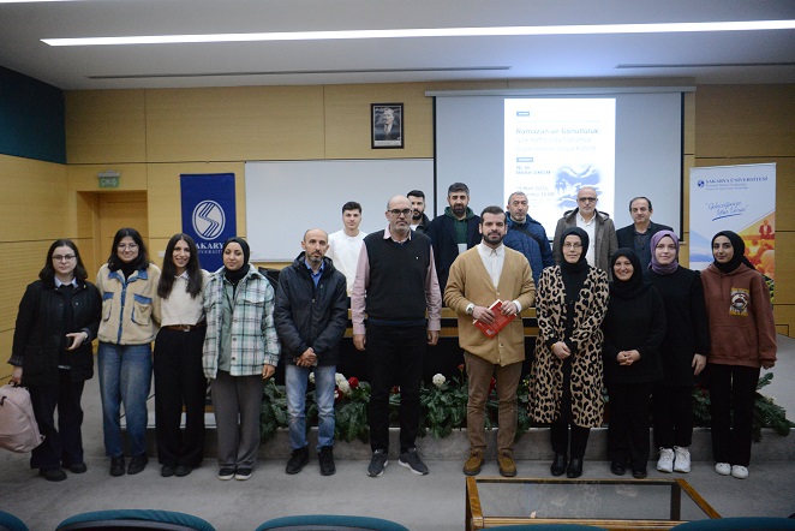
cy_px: 266
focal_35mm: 30
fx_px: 663
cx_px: 398
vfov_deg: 43.6
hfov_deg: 61.9
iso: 6400
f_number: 2.8
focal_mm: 30
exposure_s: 1/250
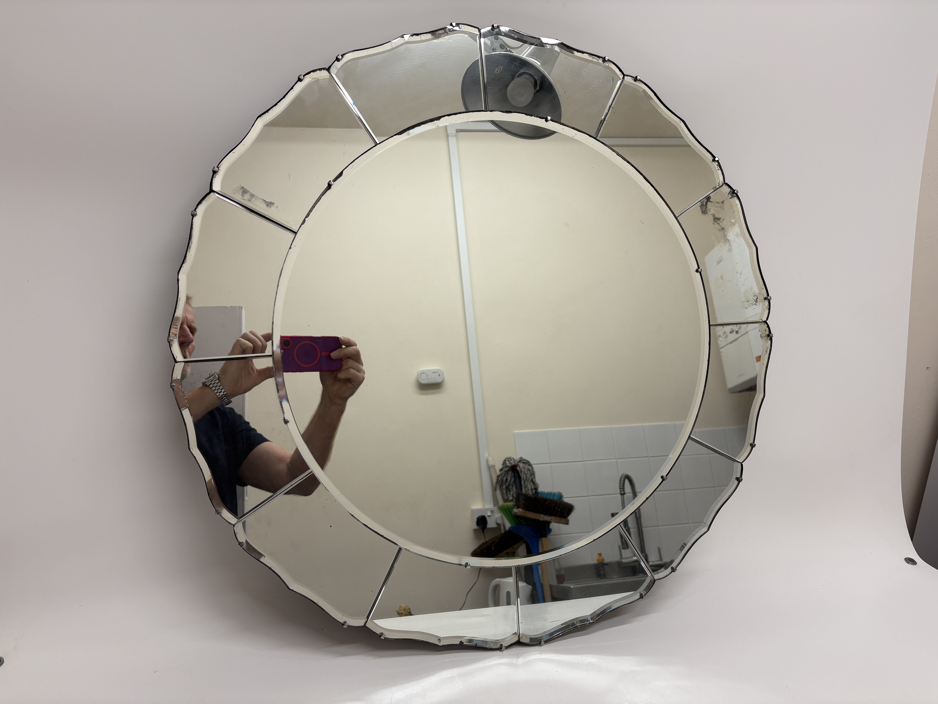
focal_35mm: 26
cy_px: 352
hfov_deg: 67.3
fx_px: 705
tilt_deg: -14.5
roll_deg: -2.9
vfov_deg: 53.1
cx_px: 469
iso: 40
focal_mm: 5.96
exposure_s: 1/100
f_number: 1.6
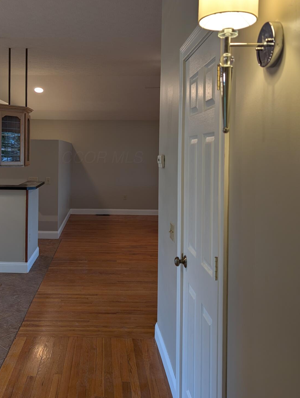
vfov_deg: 54.9
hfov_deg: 42.5
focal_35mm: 33
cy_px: 158
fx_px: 380
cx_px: 103
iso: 62
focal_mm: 6.9
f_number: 1.68
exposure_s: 1/60
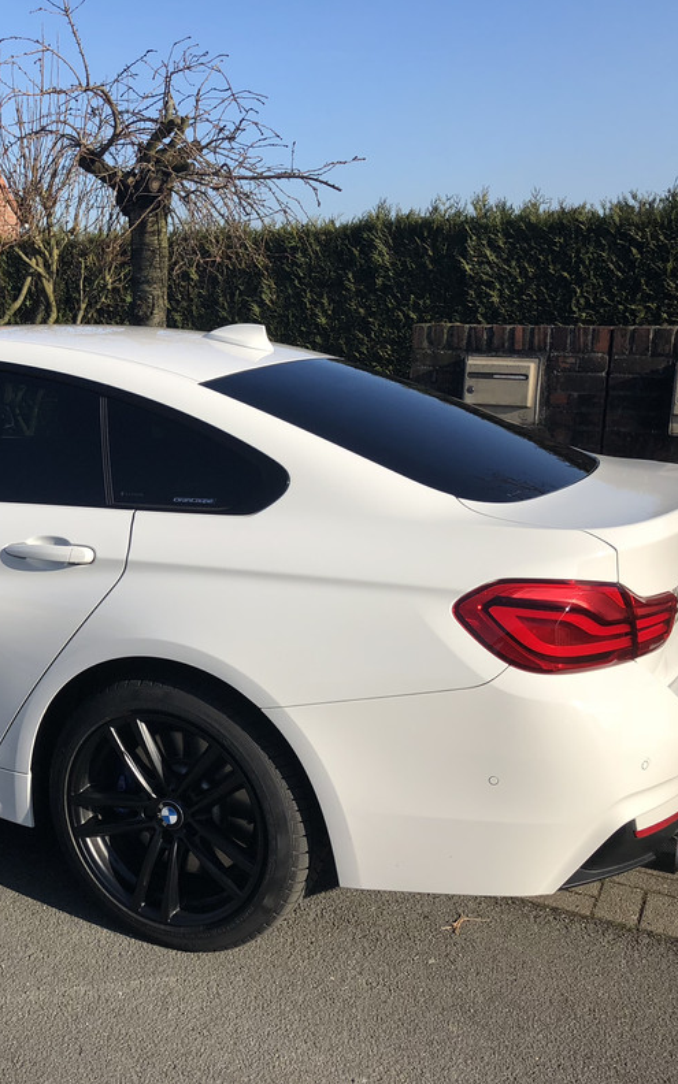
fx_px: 1183
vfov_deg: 49.3
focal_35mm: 40
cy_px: 542
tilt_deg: -9.9
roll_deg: +0.7
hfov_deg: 30.4
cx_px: 54
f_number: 1.8
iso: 20
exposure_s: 1/1845
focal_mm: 4
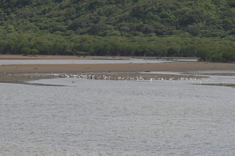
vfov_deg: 4.2
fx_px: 2154
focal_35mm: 330
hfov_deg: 6.2
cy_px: 78
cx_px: 118
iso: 320
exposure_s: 1/800
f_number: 8
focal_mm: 220
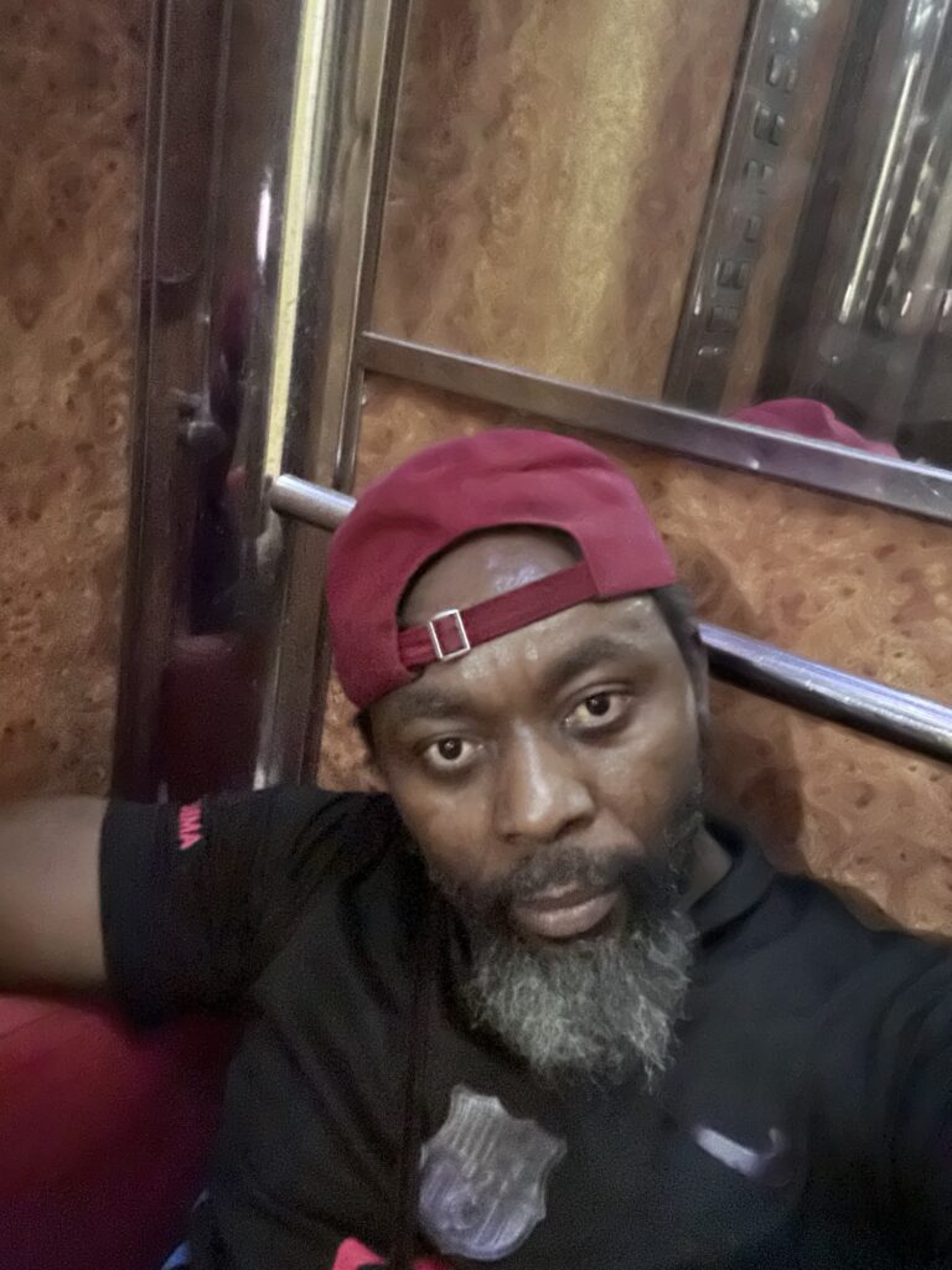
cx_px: 476
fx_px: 1100
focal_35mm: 30
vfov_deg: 60.0
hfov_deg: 46.8
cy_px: 635
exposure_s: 1/15
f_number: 1.9
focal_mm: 2.69
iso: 2500
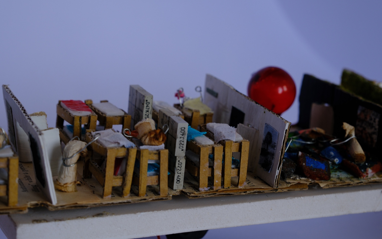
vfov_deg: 15.4
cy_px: 126
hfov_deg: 24.4
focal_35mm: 85
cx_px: 191
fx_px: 885
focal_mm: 55
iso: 200
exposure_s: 1/30
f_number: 8
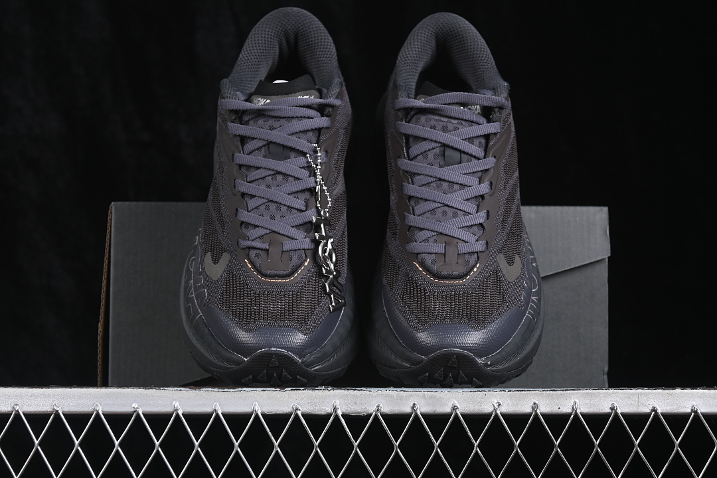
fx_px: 1494
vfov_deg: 18.2
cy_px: 239
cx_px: 358
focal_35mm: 75
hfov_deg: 27.0
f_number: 6.3
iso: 160
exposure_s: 1/60
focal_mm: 50
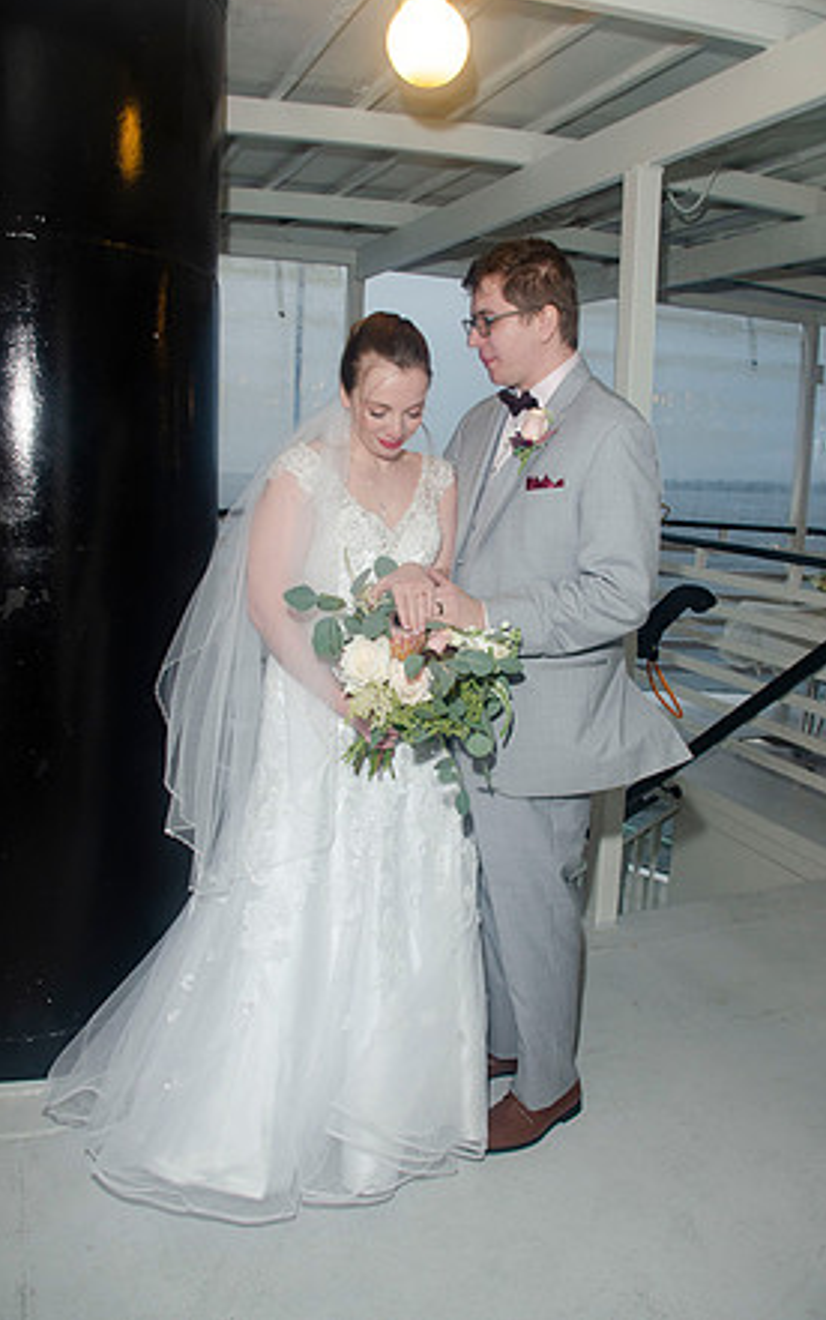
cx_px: 413
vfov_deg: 66.4
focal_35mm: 28
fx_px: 1008
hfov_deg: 44.6
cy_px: 650
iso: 400
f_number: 5.6
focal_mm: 18
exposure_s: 1/60
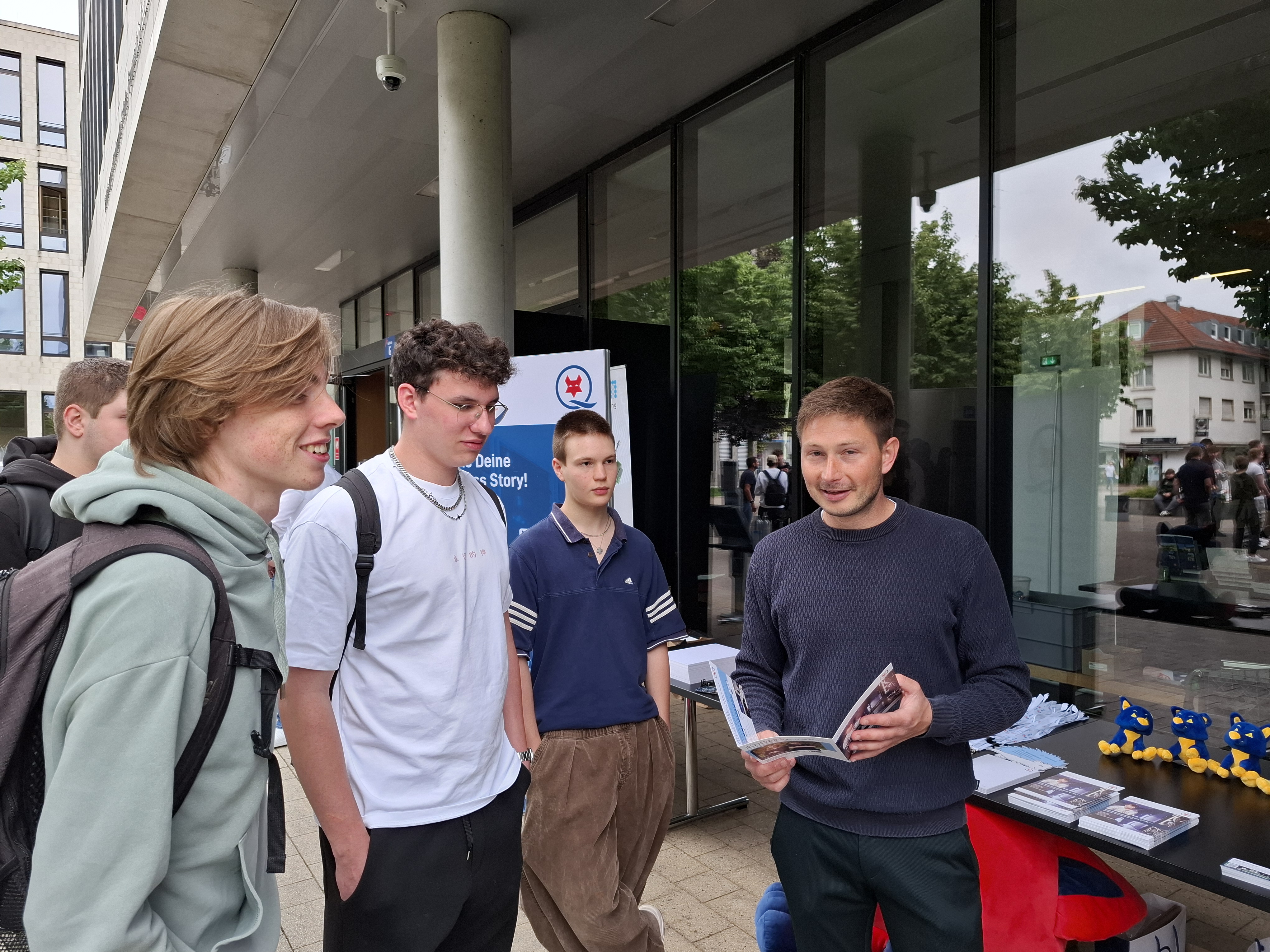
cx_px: 635
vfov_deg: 58.9
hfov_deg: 73.9
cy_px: 476
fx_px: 844
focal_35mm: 23
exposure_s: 1/211
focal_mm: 5.54
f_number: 1.8
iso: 50
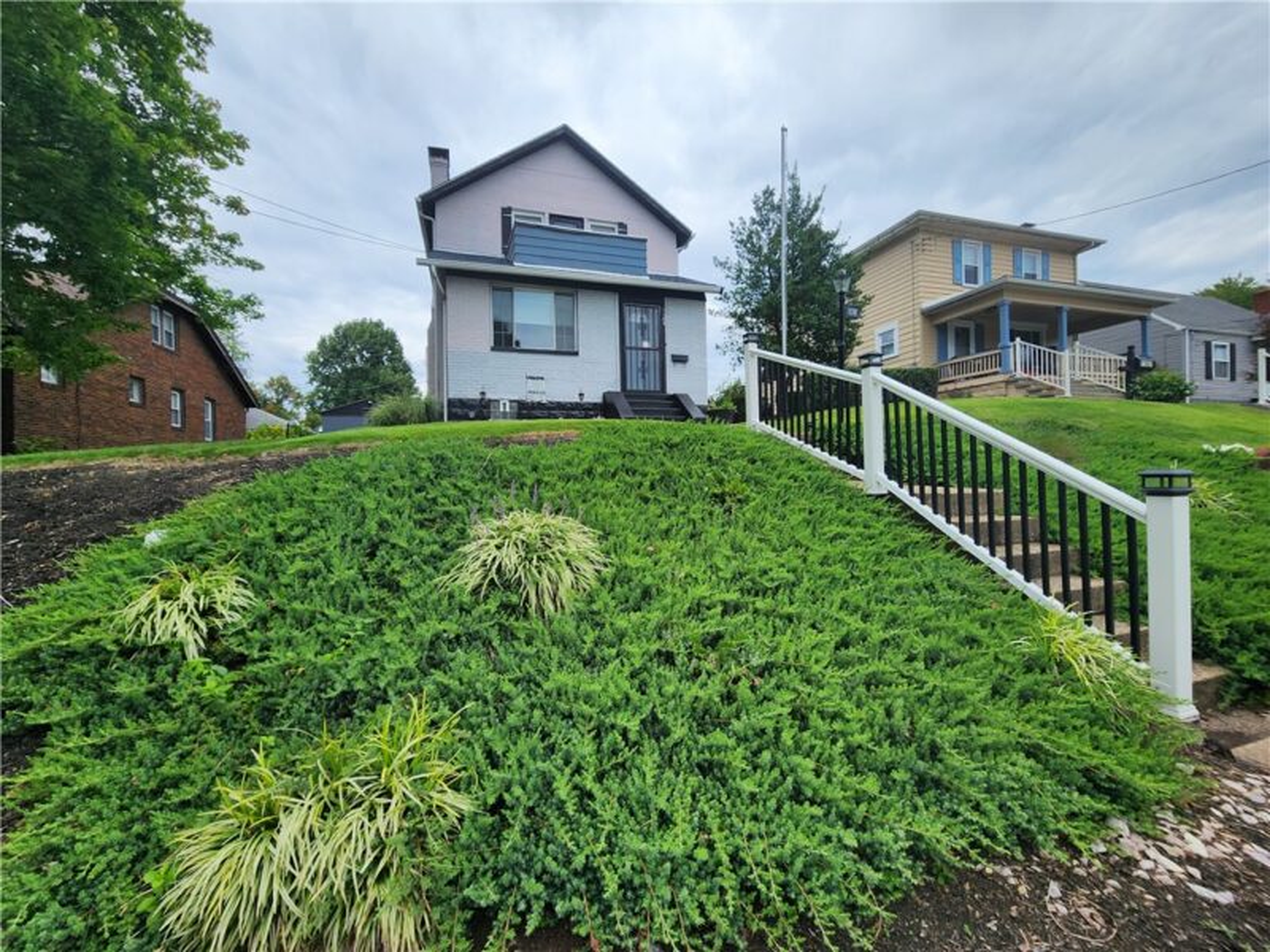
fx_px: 477
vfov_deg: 89.9
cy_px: 476
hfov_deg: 106.2
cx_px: 635
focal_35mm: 13
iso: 50
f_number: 2.2
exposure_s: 1/973
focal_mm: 2.2
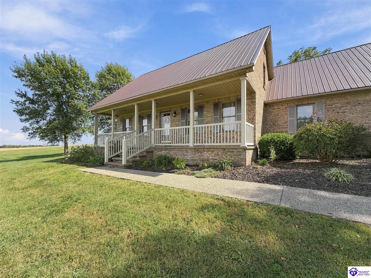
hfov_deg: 102.1
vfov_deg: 85.6
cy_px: 139
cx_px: 186
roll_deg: -1.5
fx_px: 150
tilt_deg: +1.9
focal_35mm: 14
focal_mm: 2.2
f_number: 2.2
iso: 40
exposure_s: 1/770
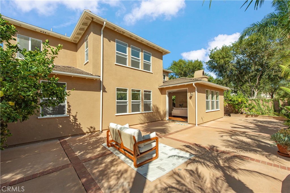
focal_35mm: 14
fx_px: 113
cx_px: 145
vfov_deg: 81.2
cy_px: 96
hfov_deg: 104.2
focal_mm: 14
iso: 200
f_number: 10
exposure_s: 1/400
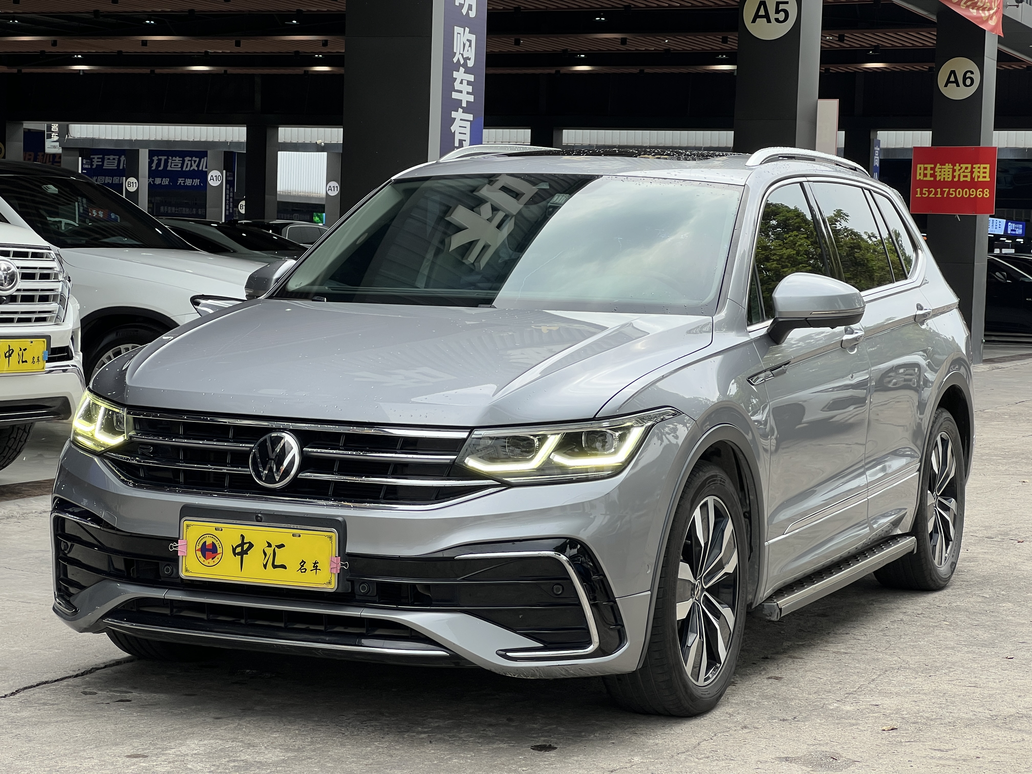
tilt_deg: -3.3
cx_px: 516
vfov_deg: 19.1
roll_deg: -1.7
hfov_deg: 25.3
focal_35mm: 77
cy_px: 387
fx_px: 2296
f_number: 2.8
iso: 40
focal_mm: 9
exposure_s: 1/99
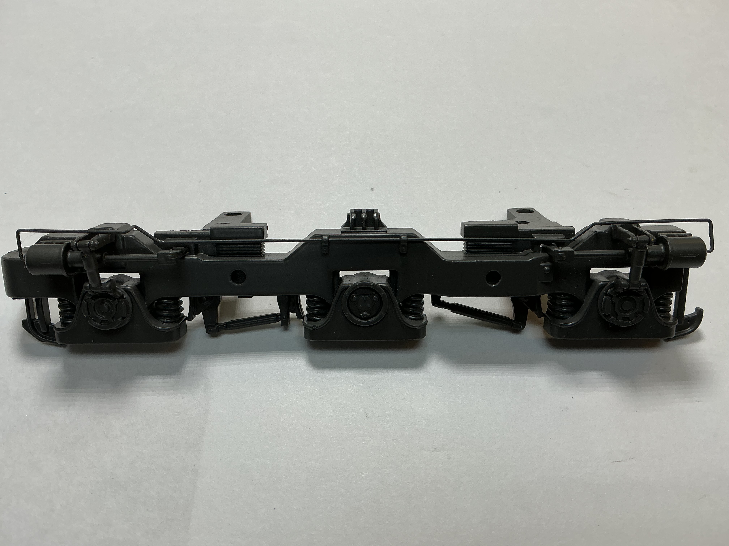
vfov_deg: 48.2
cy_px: 273
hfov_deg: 61.7
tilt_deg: -57.2
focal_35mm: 29
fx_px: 611
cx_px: 364
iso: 20
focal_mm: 3
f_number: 1.8
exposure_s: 1/188
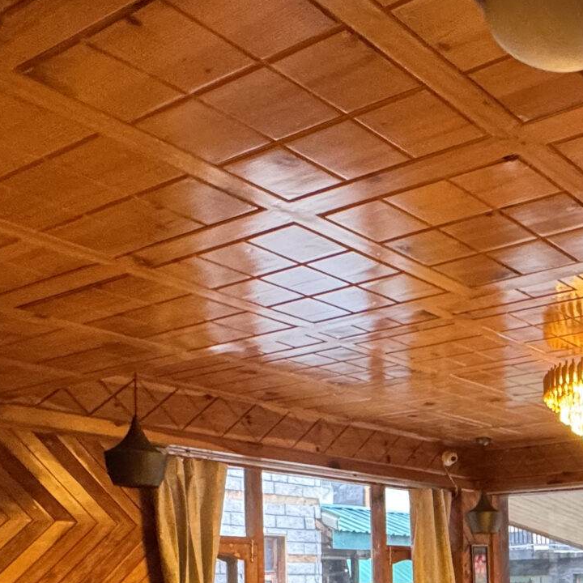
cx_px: 691
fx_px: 838
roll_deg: +1.1
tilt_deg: -0.5
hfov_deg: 32.2
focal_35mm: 44
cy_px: 591
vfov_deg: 34.6
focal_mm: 2.22
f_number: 2.2
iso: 640
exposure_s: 1/50
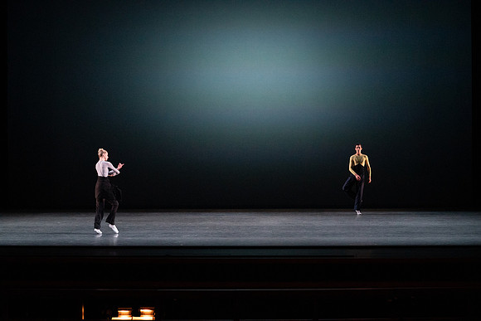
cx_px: 240
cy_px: 160
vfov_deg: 15.9
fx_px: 1149
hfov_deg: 23.6
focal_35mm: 86
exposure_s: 1/500
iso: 12800
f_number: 6.3
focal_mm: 86
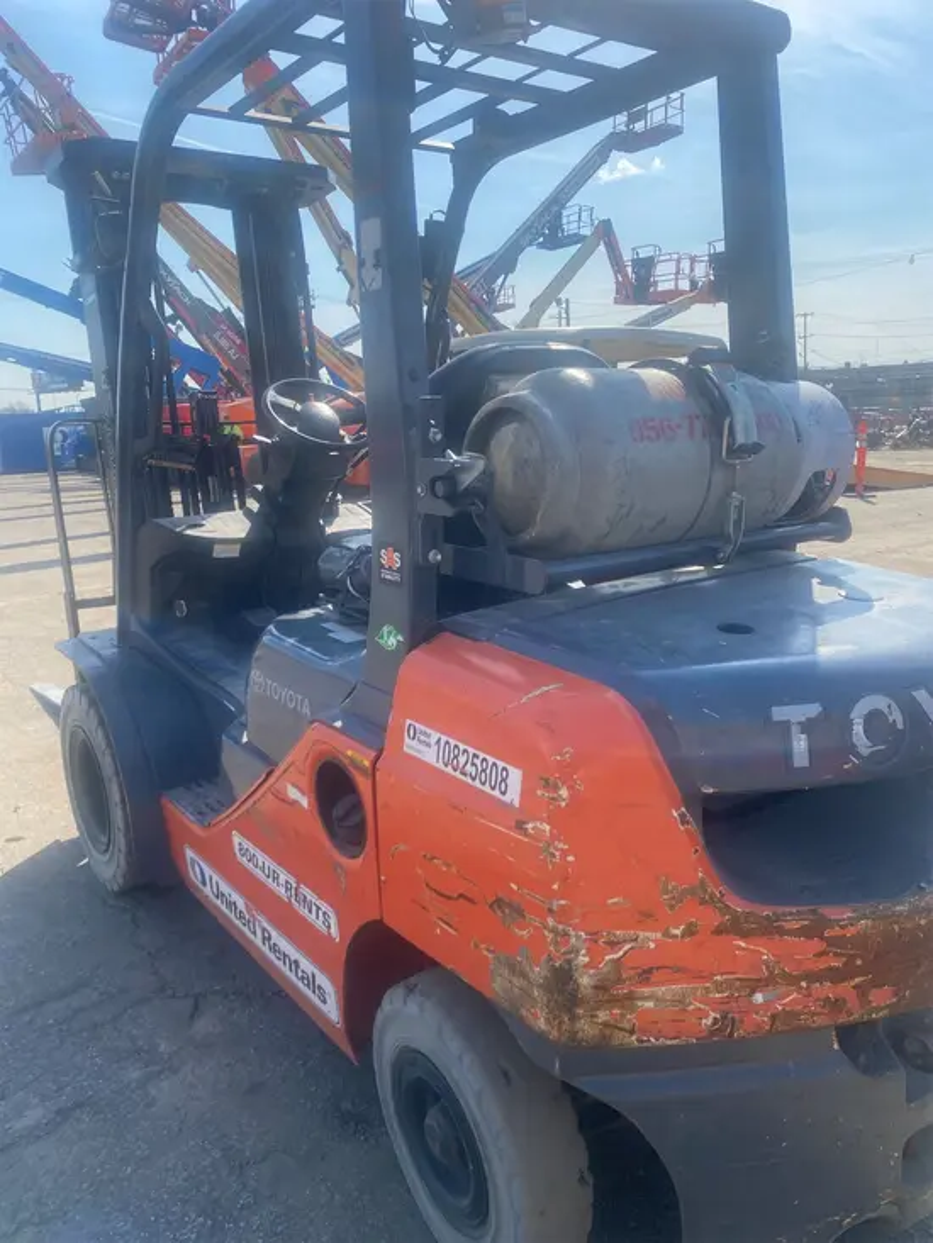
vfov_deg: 67.3
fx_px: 934
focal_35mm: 26
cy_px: 622
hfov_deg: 53.1
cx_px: 466
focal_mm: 4.25
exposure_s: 1/1779
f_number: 1.8
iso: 32
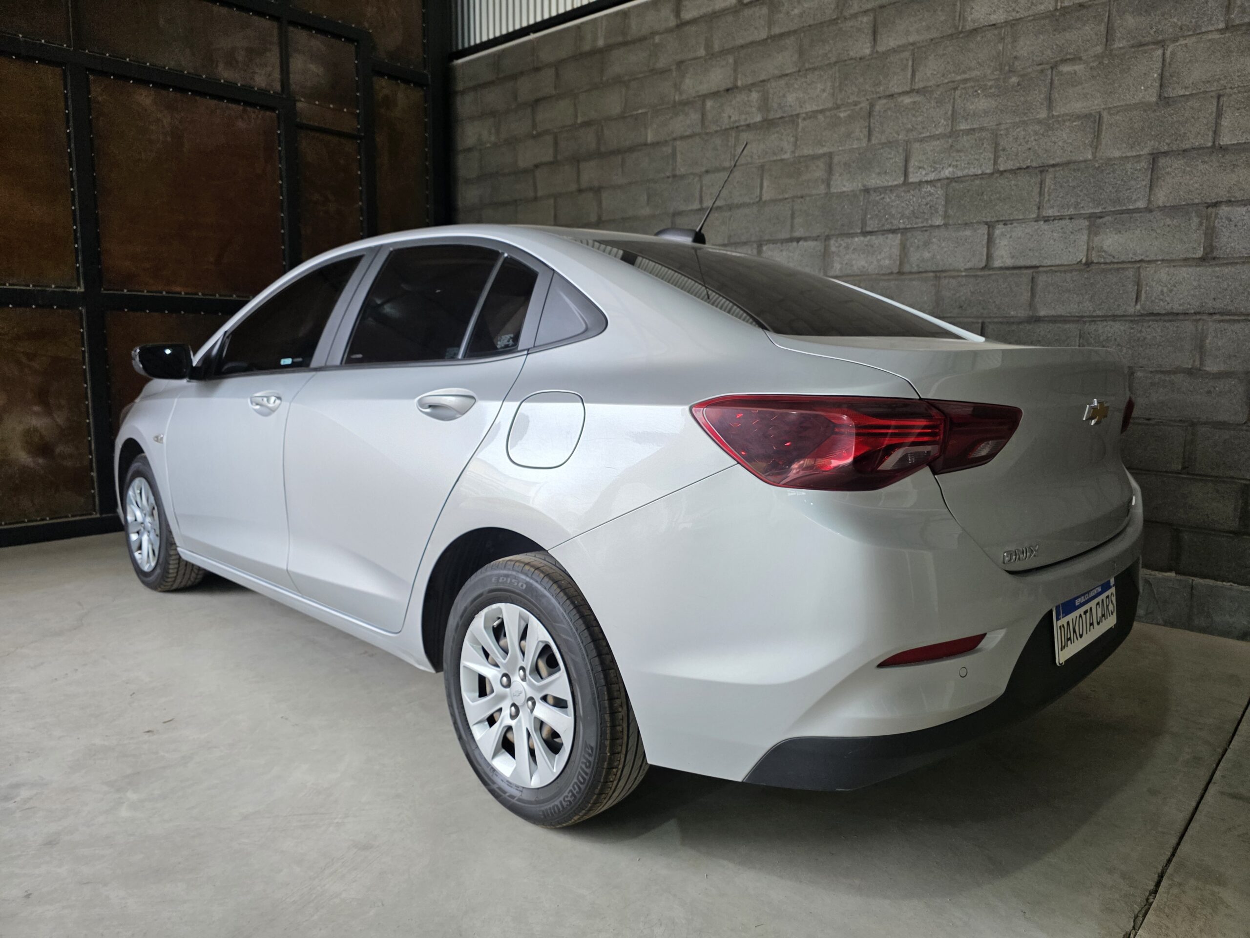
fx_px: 831
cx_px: 625
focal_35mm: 23
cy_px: 469
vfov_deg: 58.9
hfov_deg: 73.9
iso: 160
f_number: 1.7
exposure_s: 1/180
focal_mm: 6.3
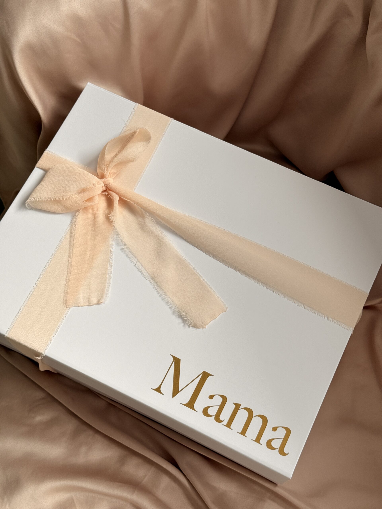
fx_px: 706
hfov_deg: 30.3
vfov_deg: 39.7
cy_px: 254
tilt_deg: -66.9
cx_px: 191
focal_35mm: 48
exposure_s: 1/121
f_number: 1.78
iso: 50
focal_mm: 6.76
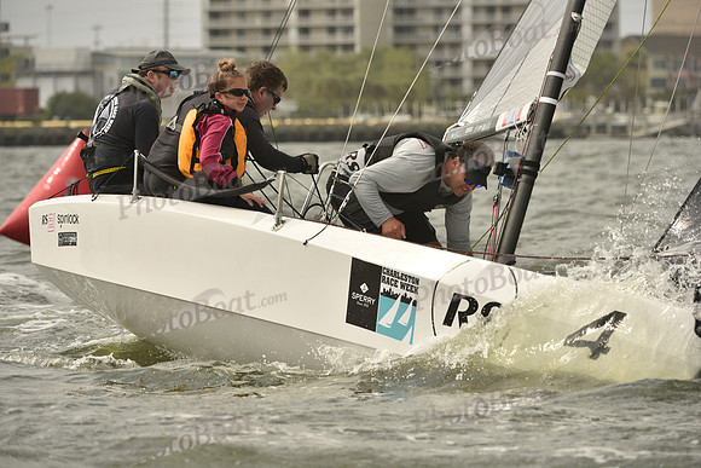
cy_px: 234
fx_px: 5843
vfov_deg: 4.6
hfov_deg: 6.9
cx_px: 350
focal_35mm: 300
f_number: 7.1
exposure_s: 1/1250
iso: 320
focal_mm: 300
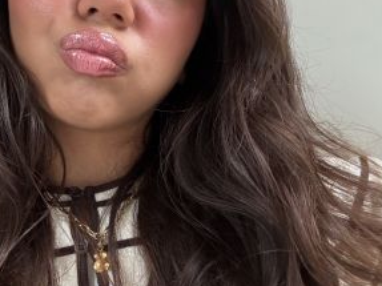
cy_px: 102
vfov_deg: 39.3
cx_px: 97
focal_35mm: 36
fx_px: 397
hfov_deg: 49.4
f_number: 1.9
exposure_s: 1/60
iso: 250
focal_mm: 2.69
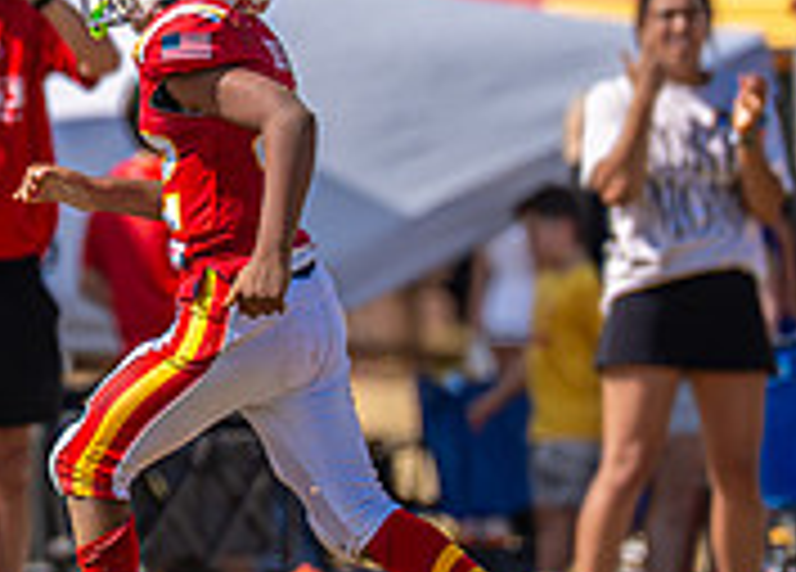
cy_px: 39
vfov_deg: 1.4
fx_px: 23593
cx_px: -55
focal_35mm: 1042
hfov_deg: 1.9
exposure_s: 1/3200
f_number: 2.8
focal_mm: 200
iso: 100
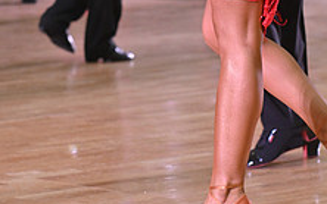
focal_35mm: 245
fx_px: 2184
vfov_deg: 5.3
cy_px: -116
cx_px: 191
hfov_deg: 8.6
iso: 2500
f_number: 5
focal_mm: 92
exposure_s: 1/320
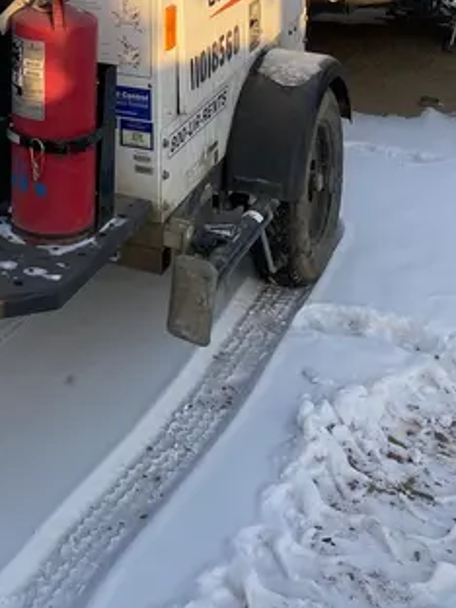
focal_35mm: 61
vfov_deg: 29.3
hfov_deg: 23.3
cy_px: -22
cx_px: 37
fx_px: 1071
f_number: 1.8
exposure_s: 1/738
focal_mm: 4.25
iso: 32
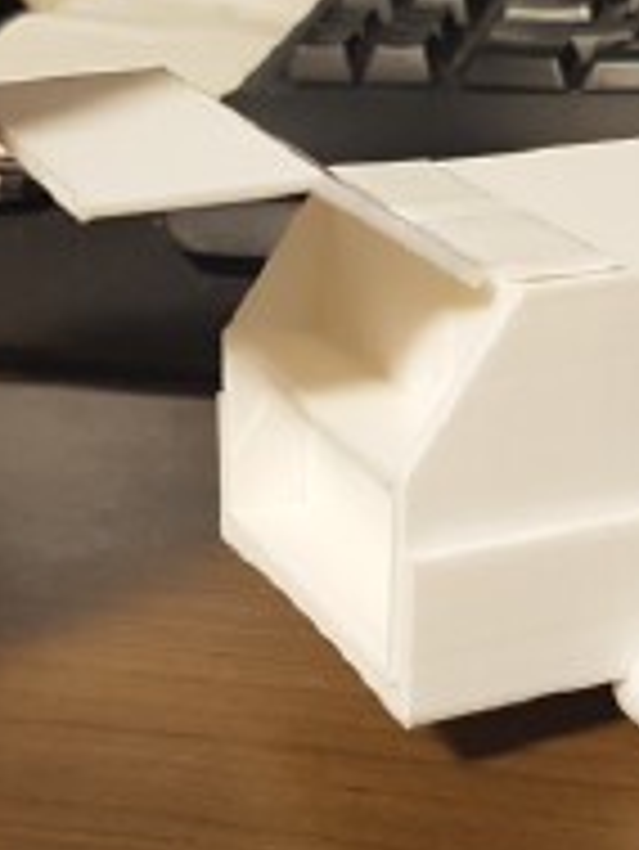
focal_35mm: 55
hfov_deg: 25.4
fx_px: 1352
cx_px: 626
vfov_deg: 34.8
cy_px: 508
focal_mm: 4.2
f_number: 1.7
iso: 200
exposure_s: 1/15
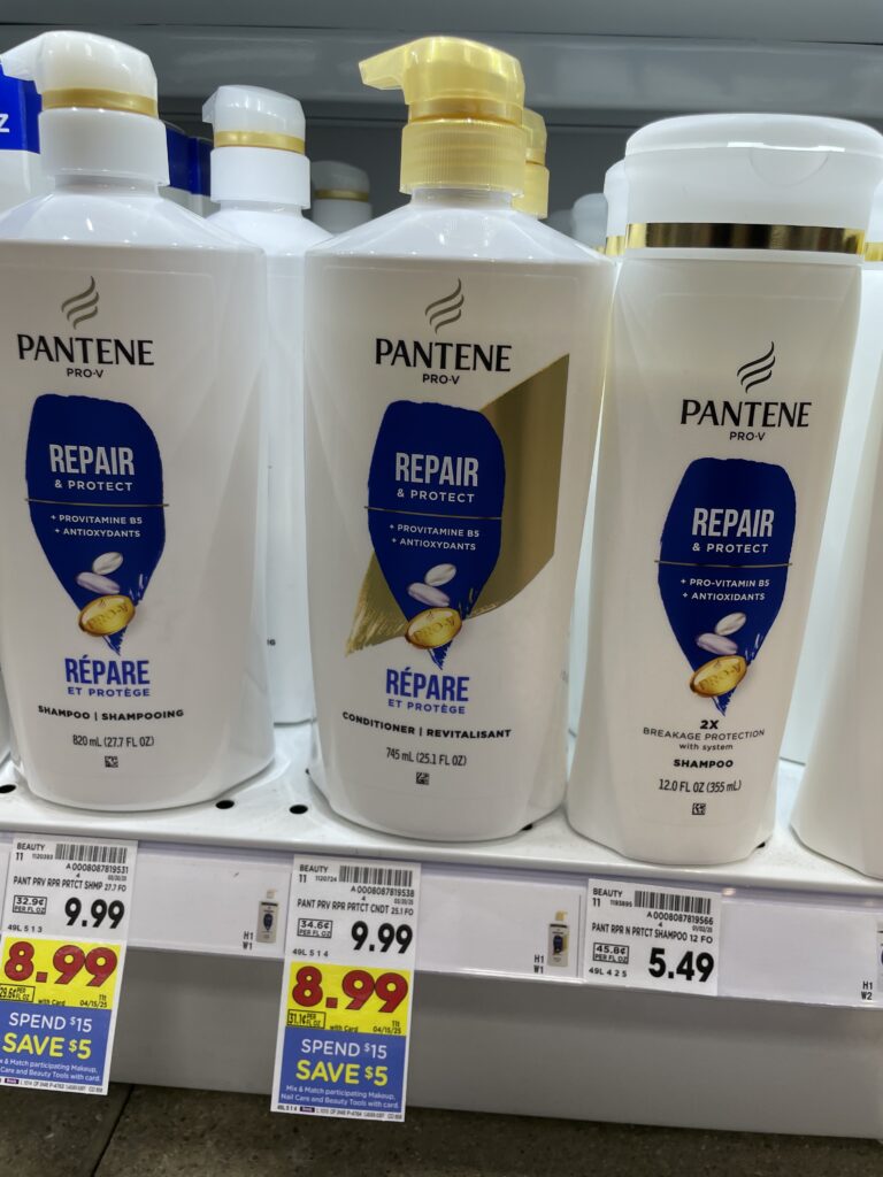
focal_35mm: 26
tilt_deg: -17.1
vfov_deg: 67.3
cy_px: 588
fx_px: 884
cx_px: 442
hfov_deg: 53.1
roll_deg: -1.7
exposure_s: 1/120
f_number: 1.6
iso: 50
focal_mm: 4.2
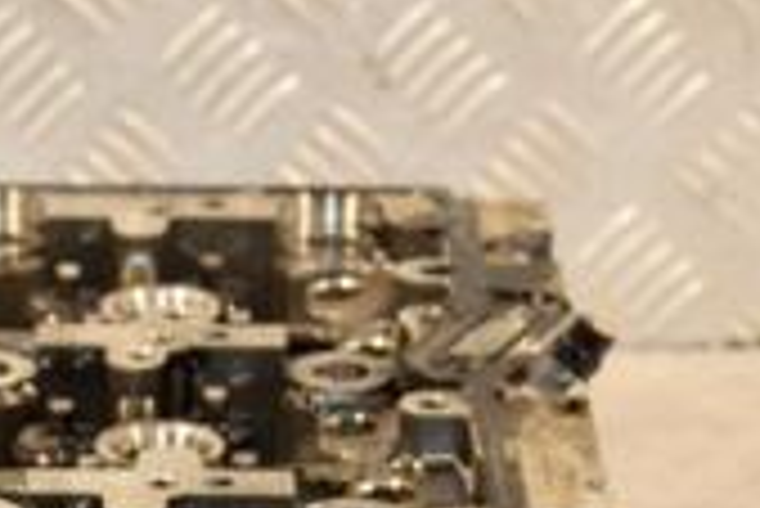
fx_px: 4733
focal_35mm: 224
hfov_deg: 9.2
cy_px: 809
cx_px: 108
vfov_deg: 6.1
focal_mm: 42
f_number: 5.6
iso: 800
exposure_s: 1/200
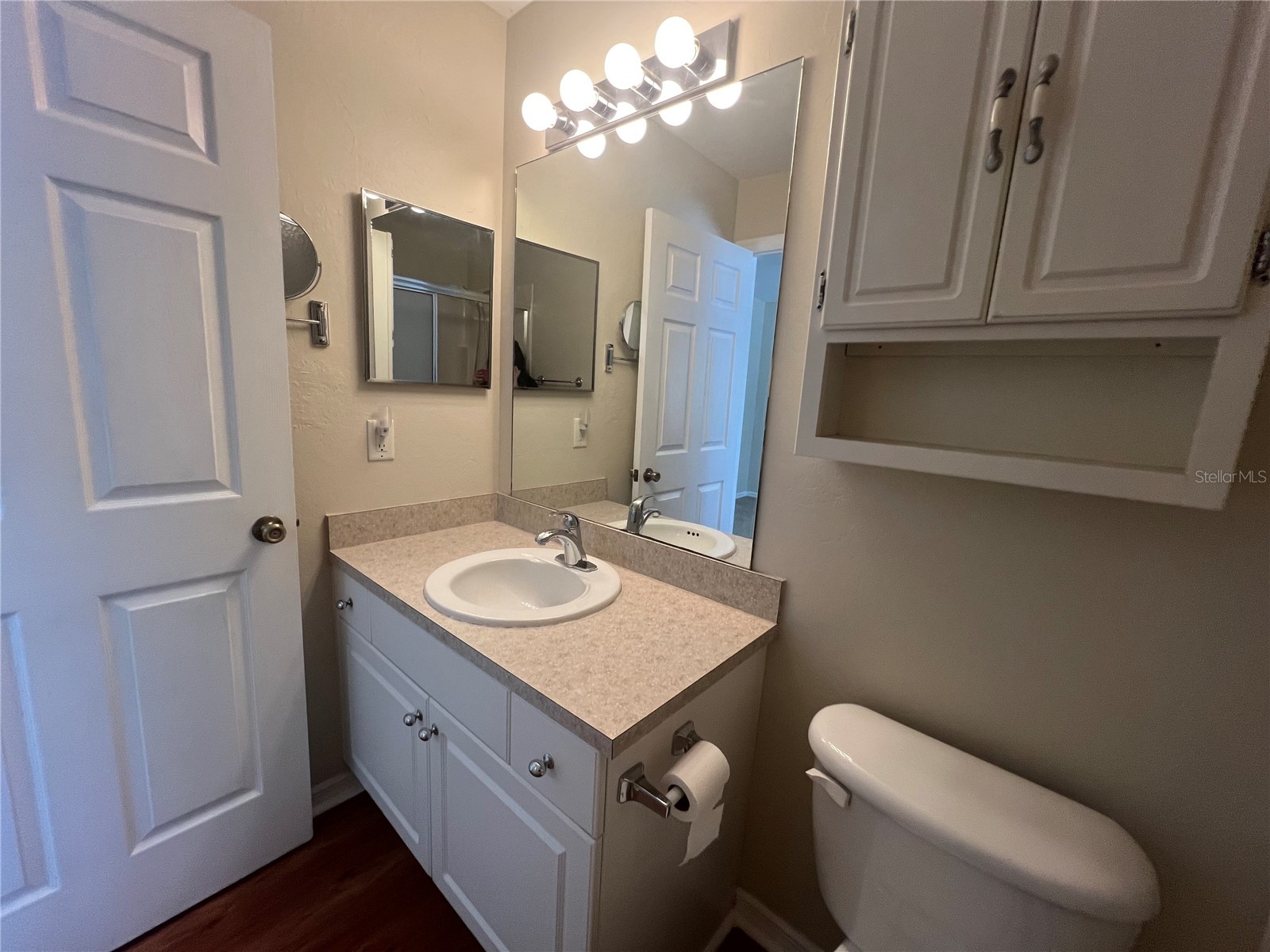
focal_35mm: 13
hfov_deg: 106.2
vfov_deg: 89.9
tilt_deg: -8.2
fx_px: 477
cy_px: 476
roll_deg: -3.6
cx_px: 635
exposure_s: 1/120
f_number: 1.8
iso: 200
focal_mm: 1.57
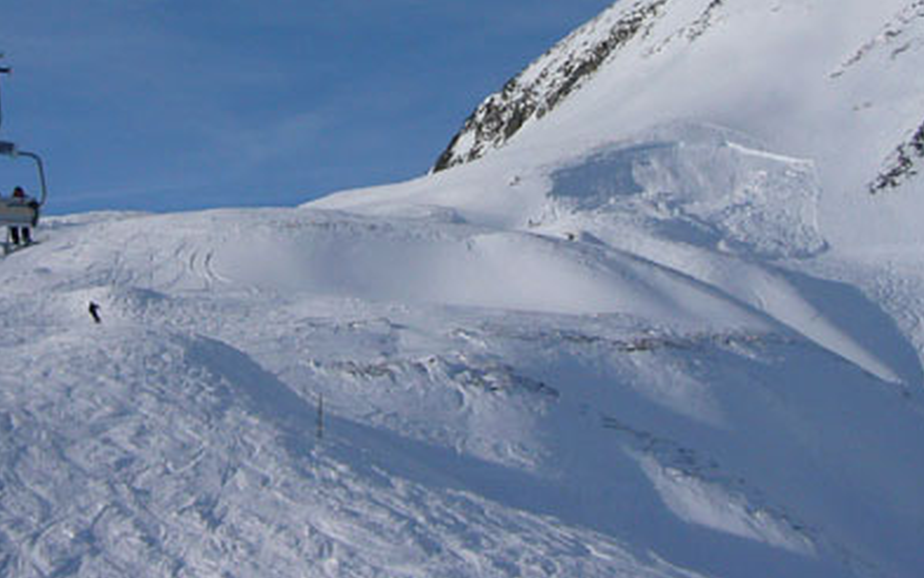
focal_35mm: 68
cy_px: 69
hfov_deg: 30.1
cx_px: 367
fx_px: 1713
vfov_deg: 18.9
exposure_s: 1/800
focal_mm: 4.6
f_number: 5.6
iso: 80
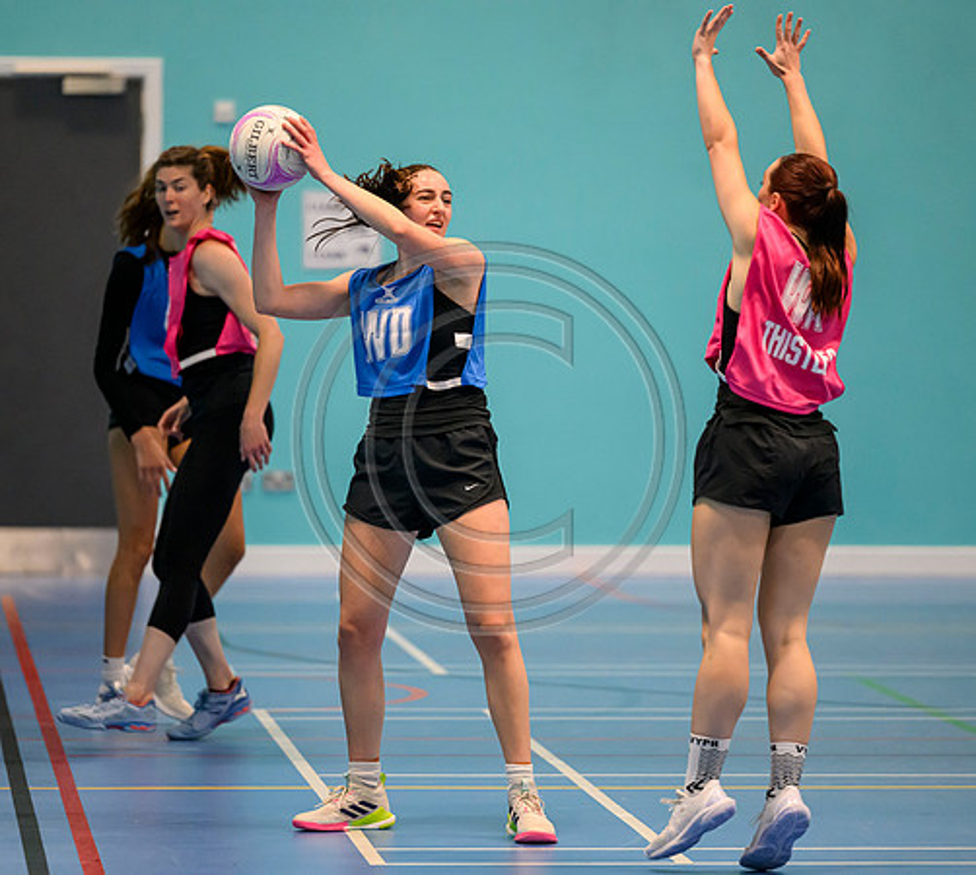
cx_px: 437
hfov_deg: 7.7
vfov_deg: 6.9
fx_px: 7286
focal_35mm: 241
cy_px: 438
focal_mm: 200
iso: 8000
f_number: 2.8
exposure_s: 1/1000
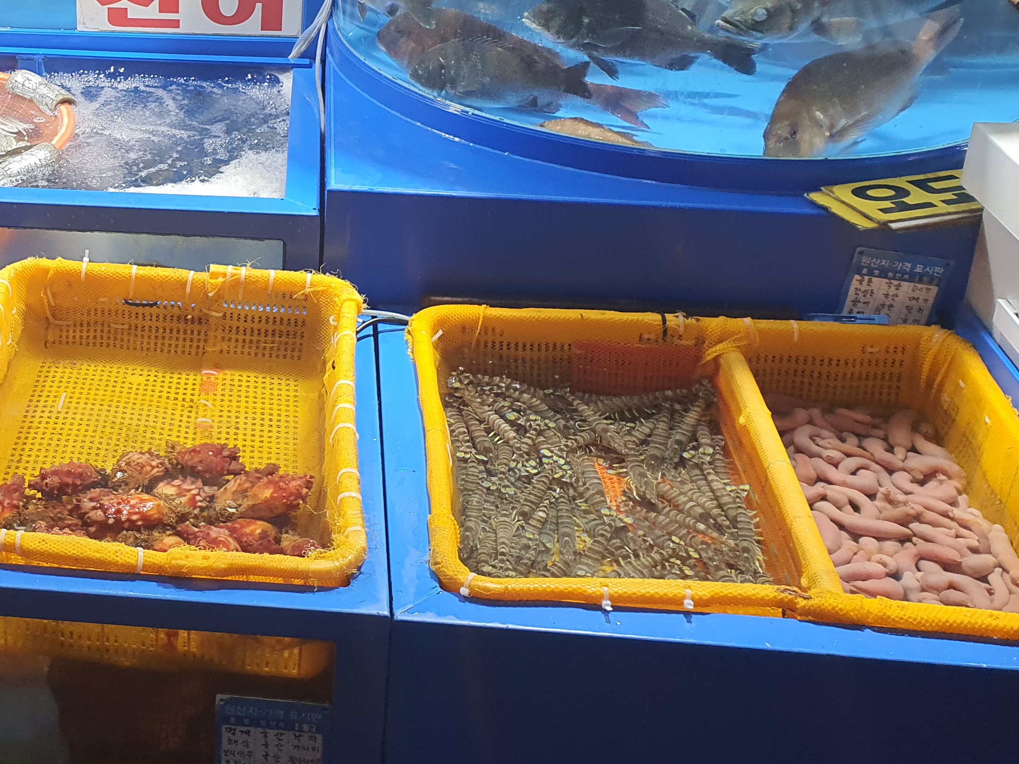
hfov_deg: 37.3
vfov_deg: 29.3
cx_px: 119
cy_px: 116
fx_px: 1413
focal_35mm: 48
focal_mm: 4.3
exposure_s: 1/120
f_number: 2.4
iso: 125
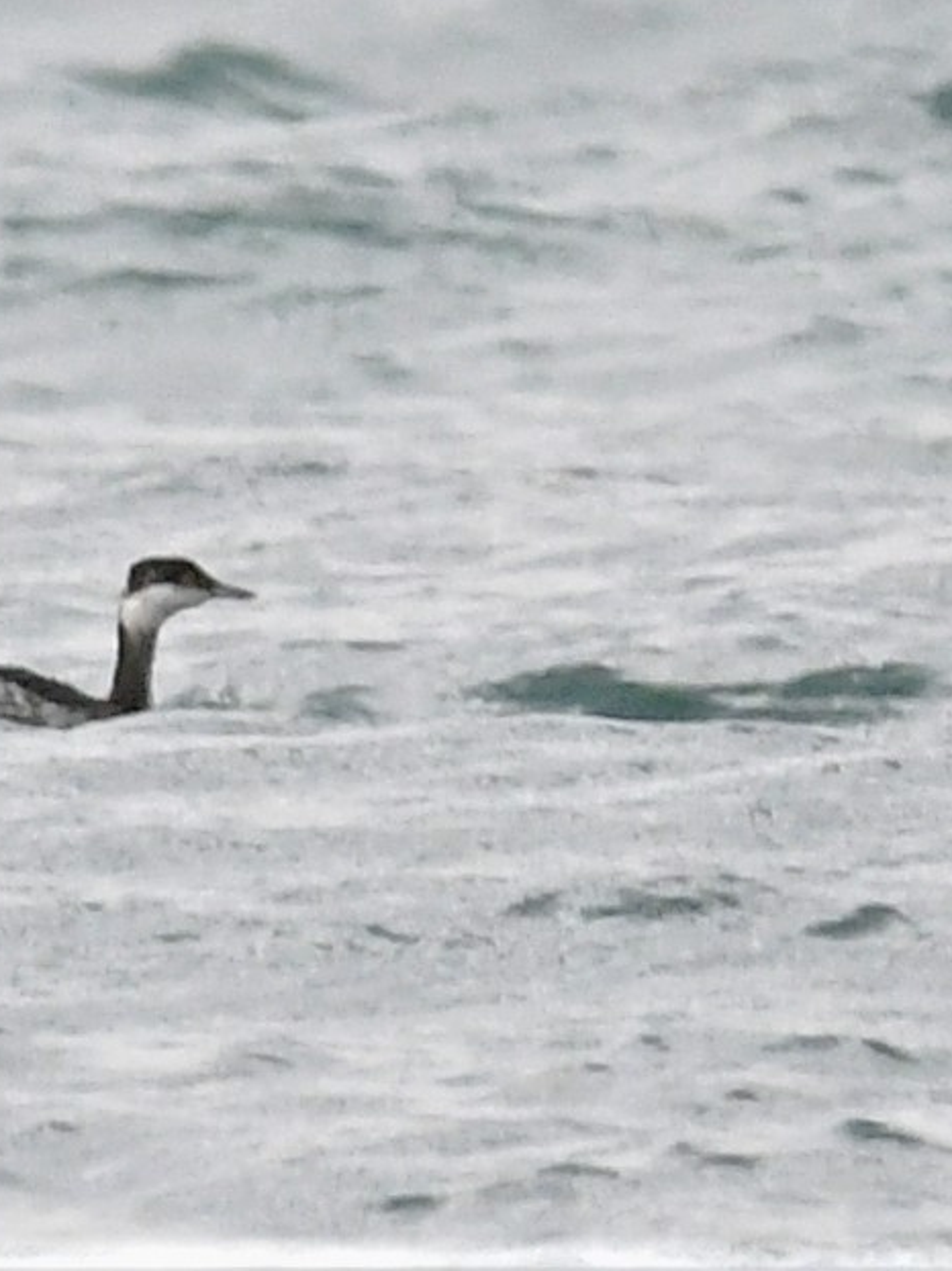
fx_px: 33465
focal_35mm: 912
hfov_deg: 1.6
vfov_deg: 2.2
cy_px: 636
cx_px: 274
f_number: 10
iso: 800
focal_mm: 420
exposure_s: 1/640
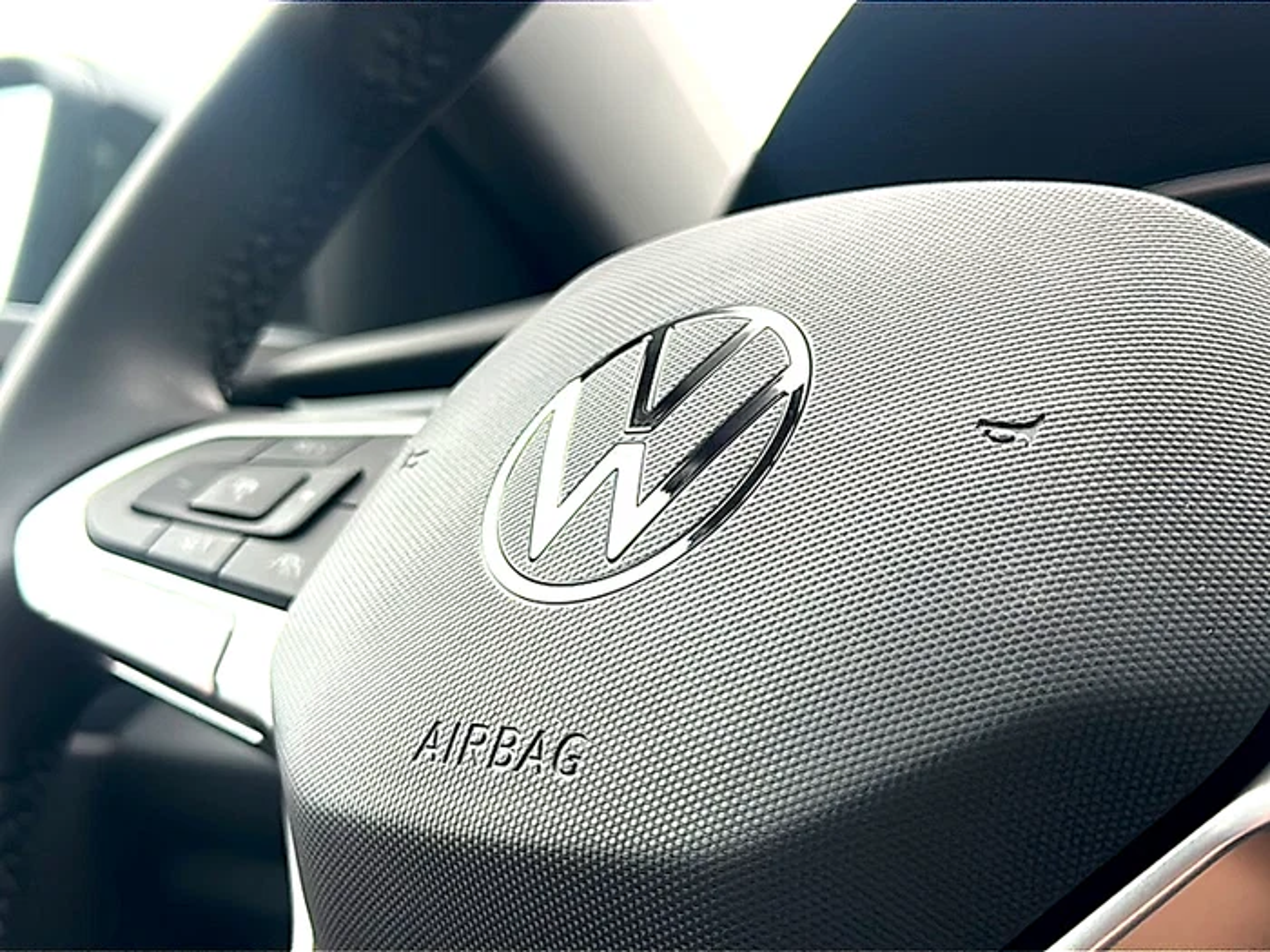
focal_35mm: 45
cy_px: 476
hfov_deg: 42.1
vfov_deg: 32.2
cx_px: 635
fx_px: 1651
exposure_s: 1/227
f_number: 1.78
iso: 100
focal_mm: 6.86
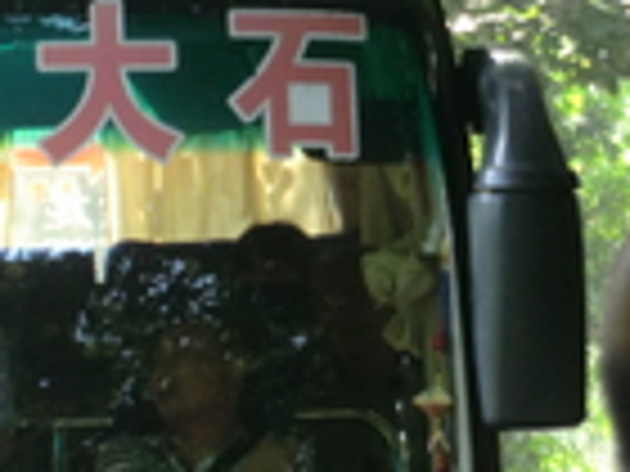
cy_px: 407
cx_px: -436
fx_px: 7990
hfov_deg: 4.5
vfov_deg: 3.4
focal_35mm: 439
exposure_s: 1/60
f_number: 5.2
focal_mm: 22
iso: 160
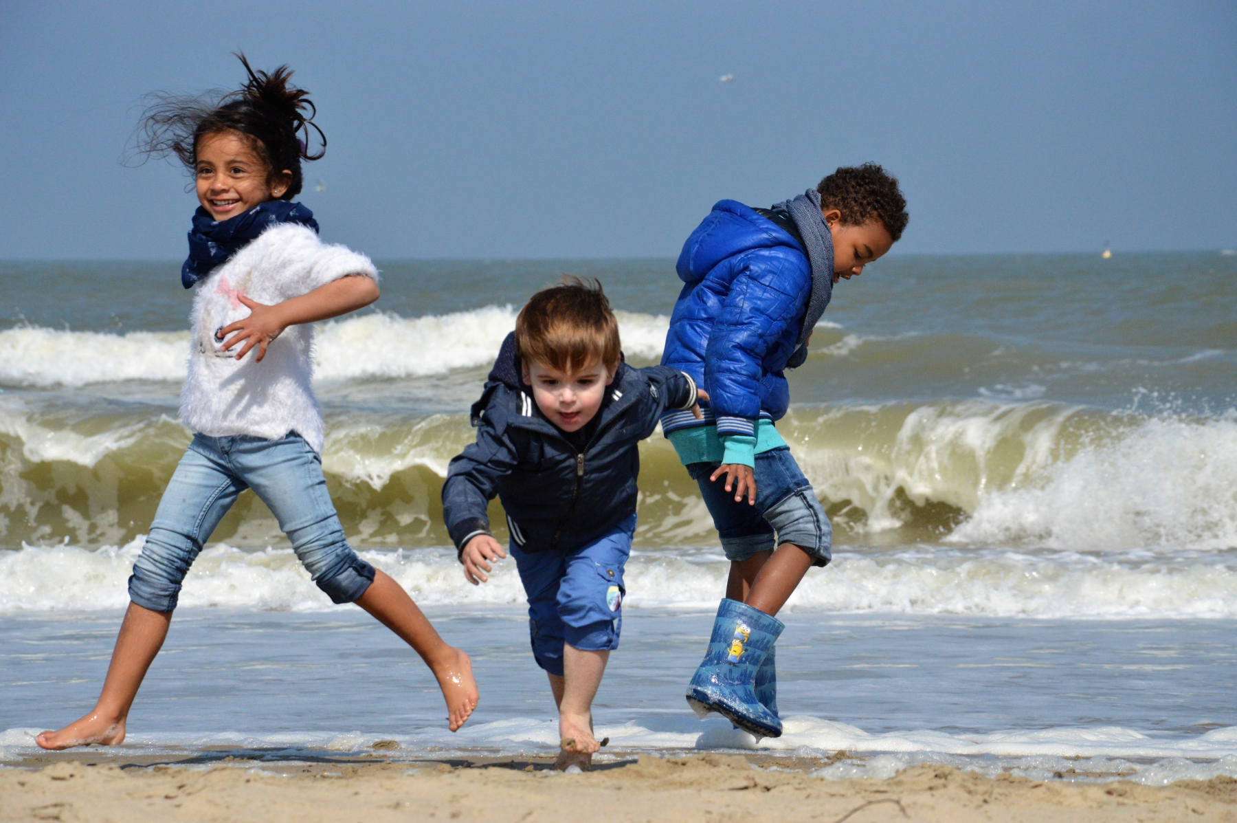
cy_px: 412
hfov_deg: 13.1
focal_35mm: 158
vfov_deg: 8.7
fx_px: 5407
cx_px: 618
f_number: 9
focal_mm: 105
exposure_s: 1/4000
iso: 800
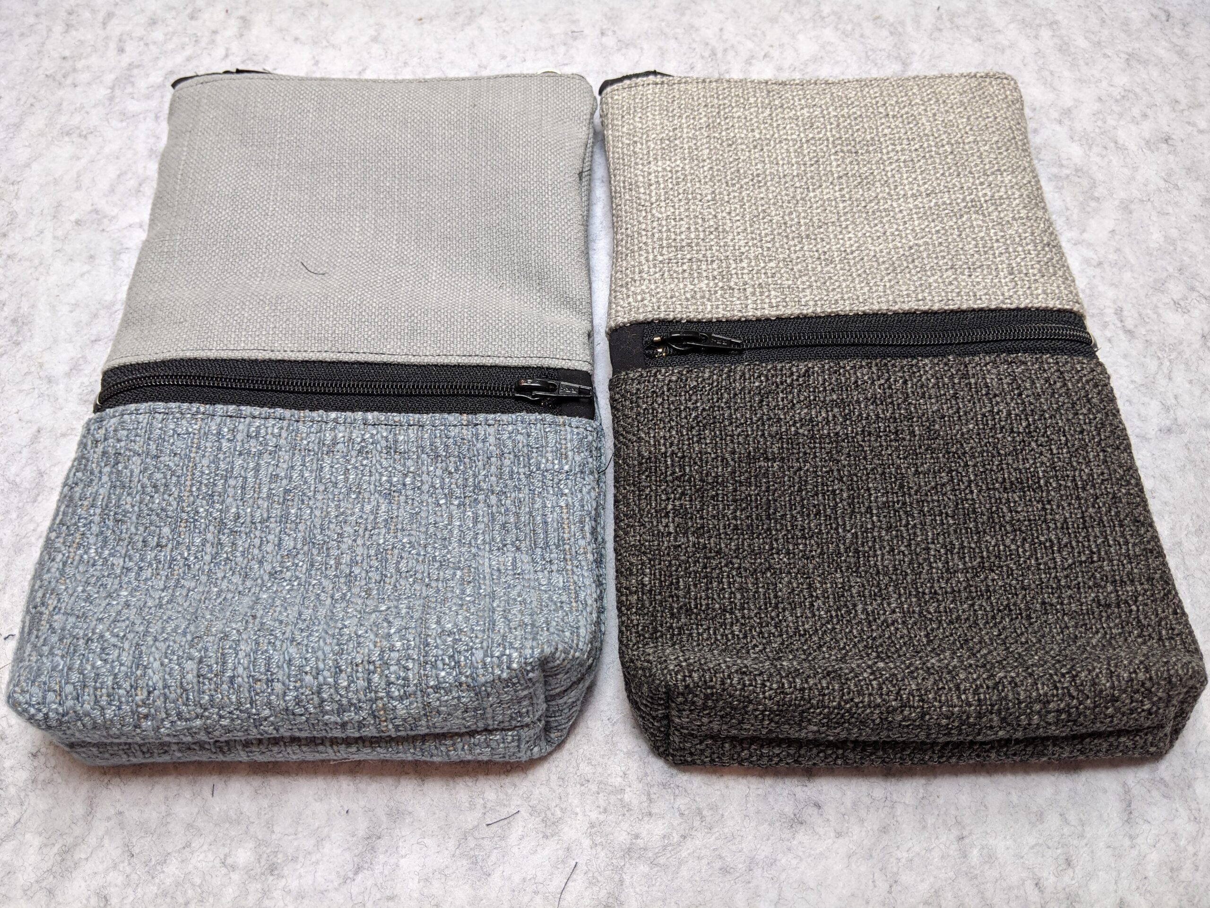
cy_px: 454
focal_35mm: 27
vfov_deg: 51.4
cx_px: 605
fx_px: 944
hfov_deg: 65.3
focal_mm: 4.44
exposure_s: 1/120
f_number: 1.8
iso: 96
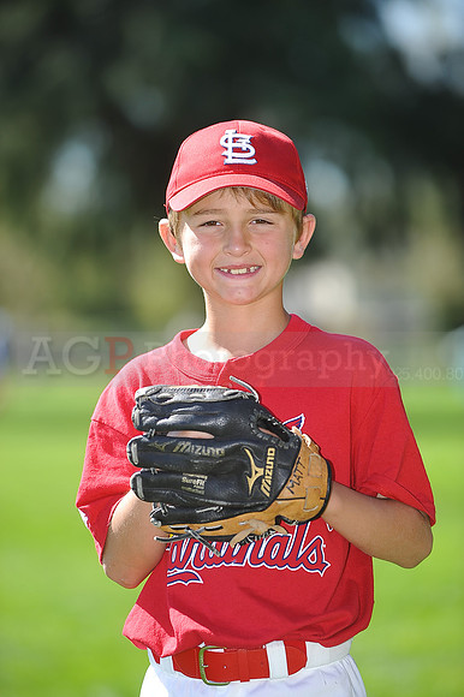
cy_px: 348
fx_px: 3871
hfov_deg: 6.9
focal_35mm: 200
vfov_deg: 10.3
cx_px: 232
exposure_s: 1/640
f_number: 4.5
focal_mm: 200
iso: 200
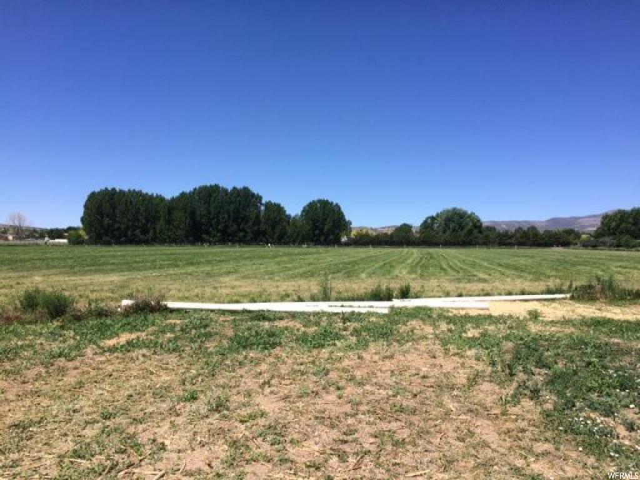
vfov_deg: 48.2
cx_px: 320
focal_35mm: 29
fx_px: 536
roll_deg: -0.4
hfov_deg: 61.7
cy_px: 240
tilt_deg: -0.6
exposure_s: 1/2564
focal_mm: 4.15
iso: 32
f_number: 2.2
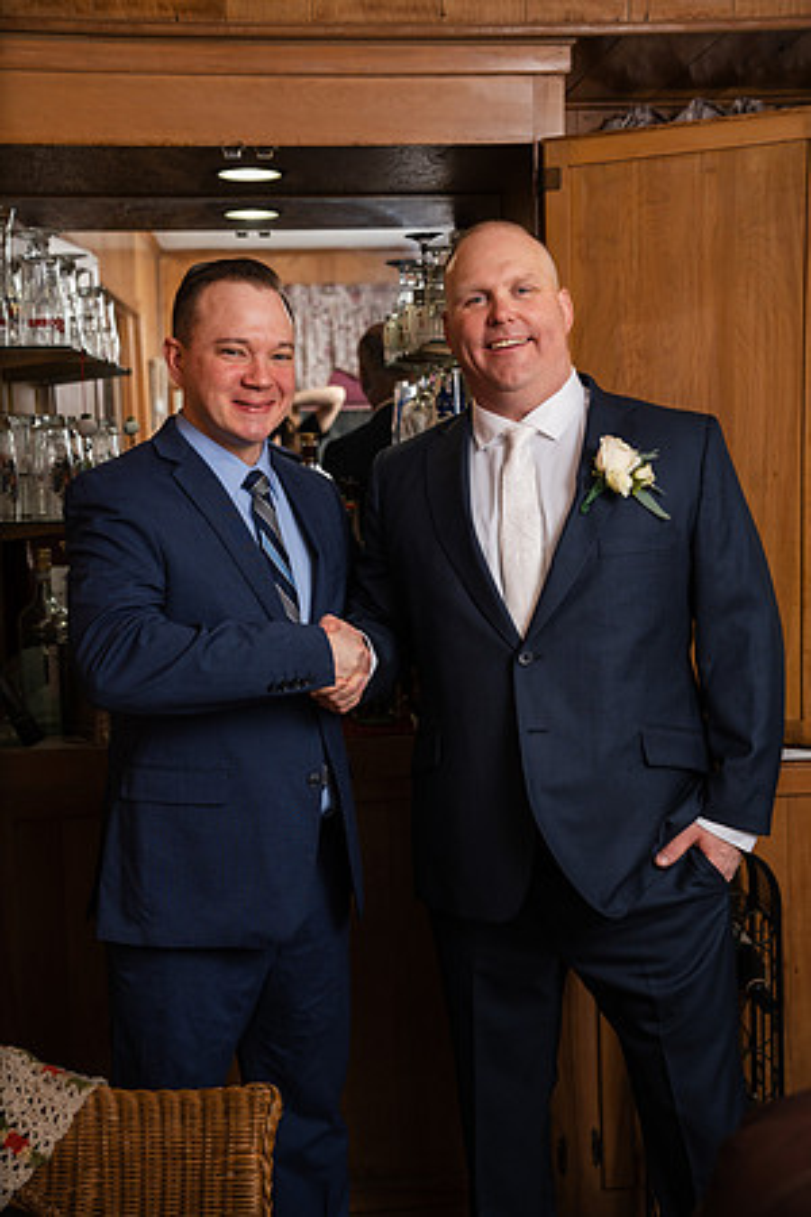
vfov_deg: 42.7
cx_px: 406
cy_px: 608
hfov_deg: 29.2
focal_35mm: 46
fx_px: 1554
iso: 250
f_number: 4
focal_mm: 46
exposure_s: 1/200
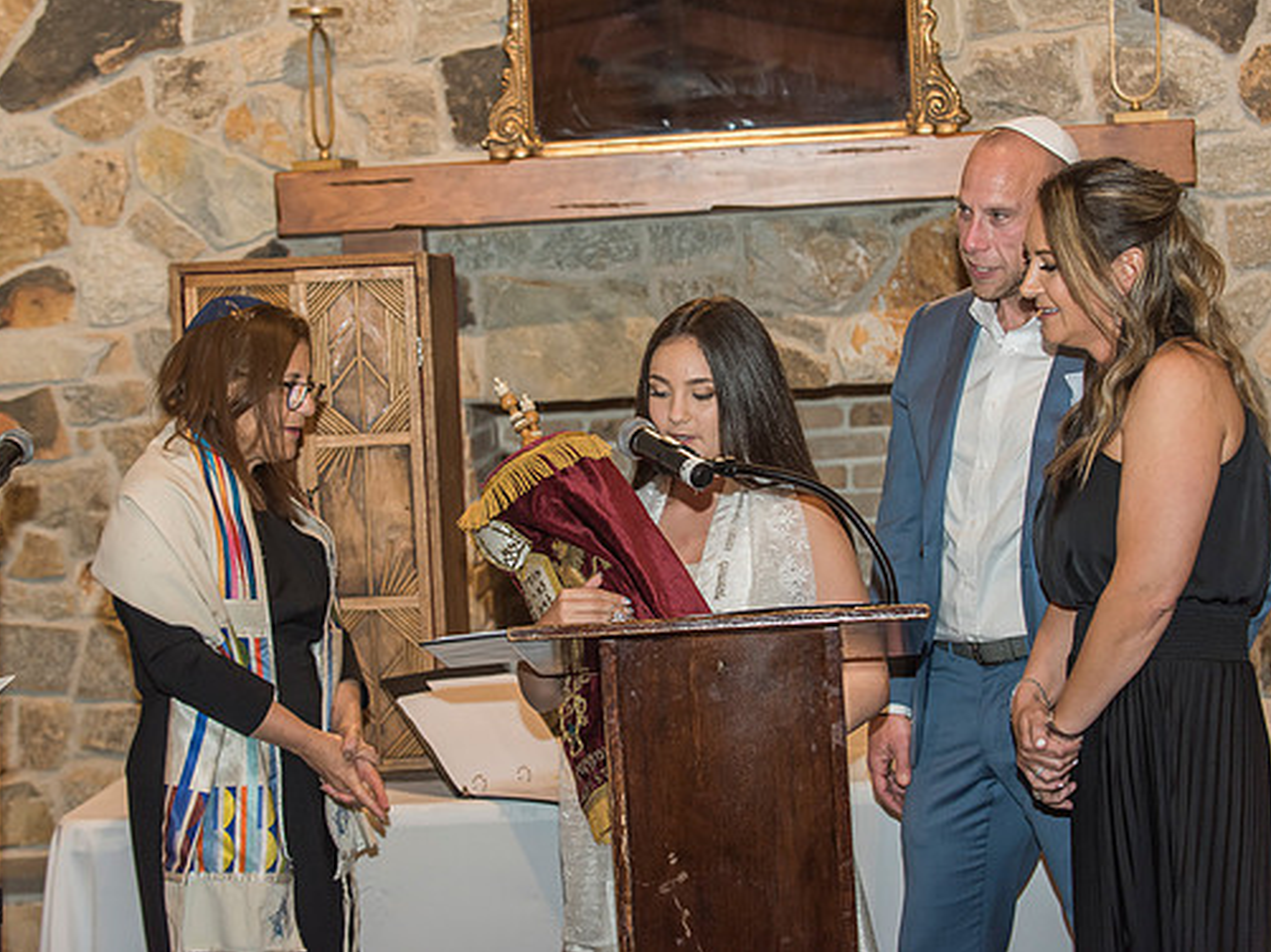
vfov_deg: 18.9
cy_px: 463
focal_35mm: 78
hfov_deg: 25.0
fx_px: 2862
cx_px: 616
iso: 1250
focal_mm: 70
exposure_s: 1/125
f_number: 4
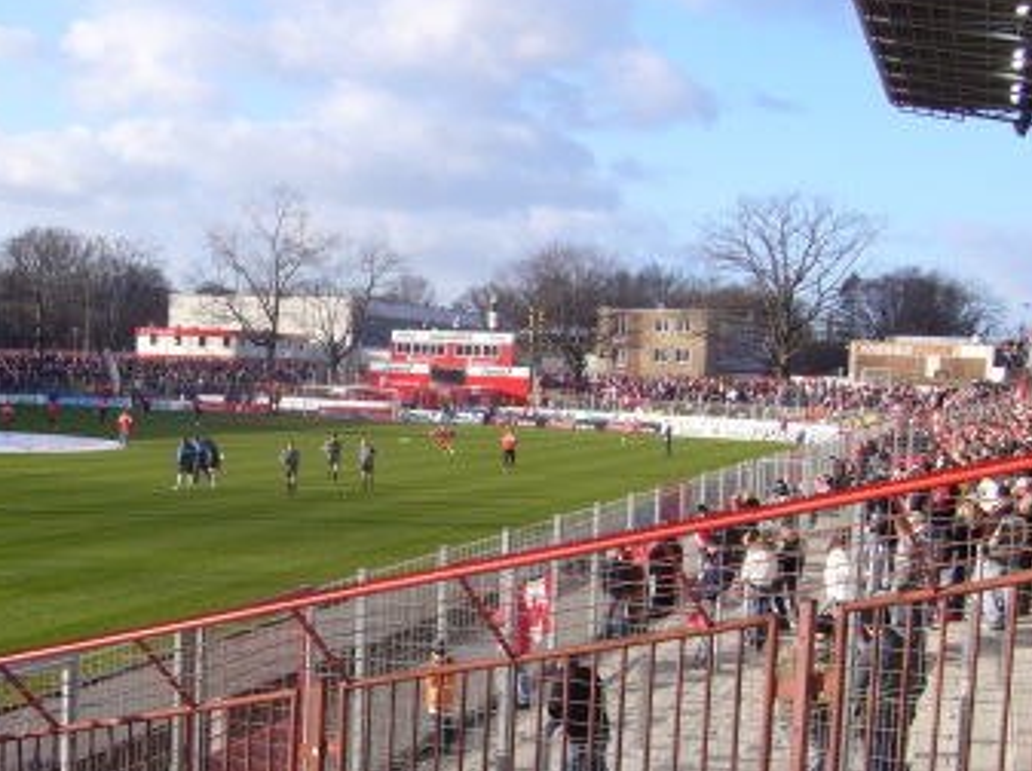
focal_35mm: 52
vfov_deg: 27.9
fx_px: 1549
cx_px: 306
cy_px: 485
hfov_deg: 36.3
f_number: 5.6
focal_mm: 5.8
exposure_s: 1/125
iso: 80
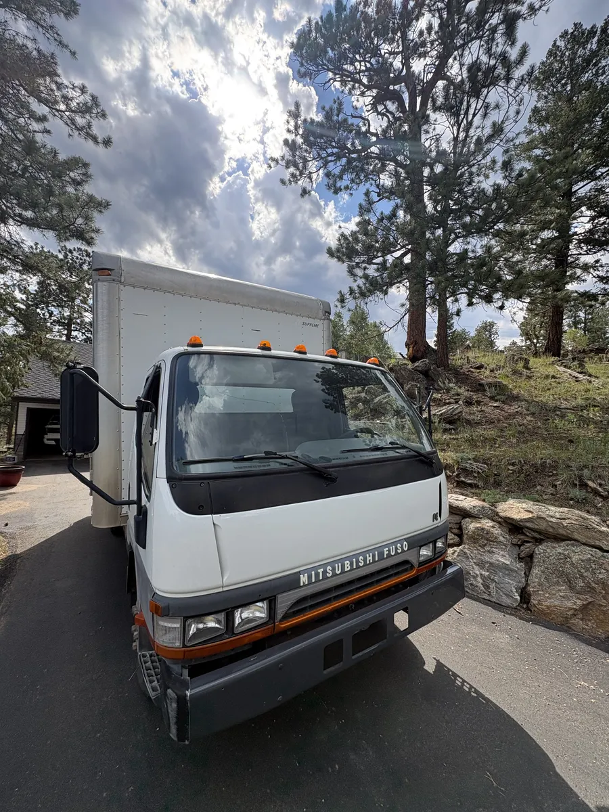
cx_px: 304
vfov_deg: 102.1
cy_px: 406
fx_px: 328
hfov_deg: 85.7
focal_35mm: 14
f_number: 2.2
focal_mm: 2.22
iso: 40
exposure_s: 1/968
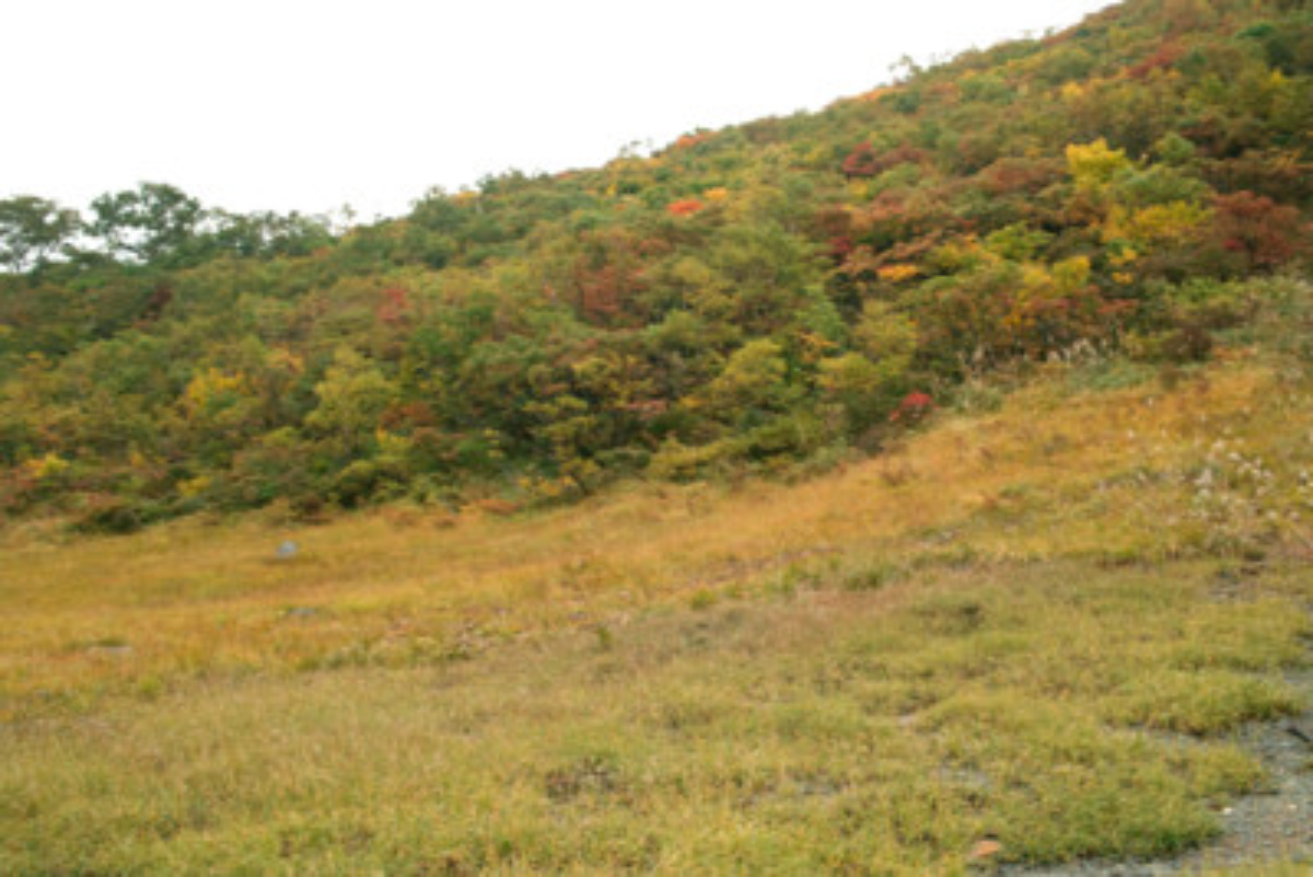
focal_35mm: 41
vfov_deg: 32.7
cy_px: 438
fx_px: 1496
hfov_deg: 47.4
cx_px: 656
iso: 100
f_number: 8
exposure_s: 1/30
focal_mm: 24.2
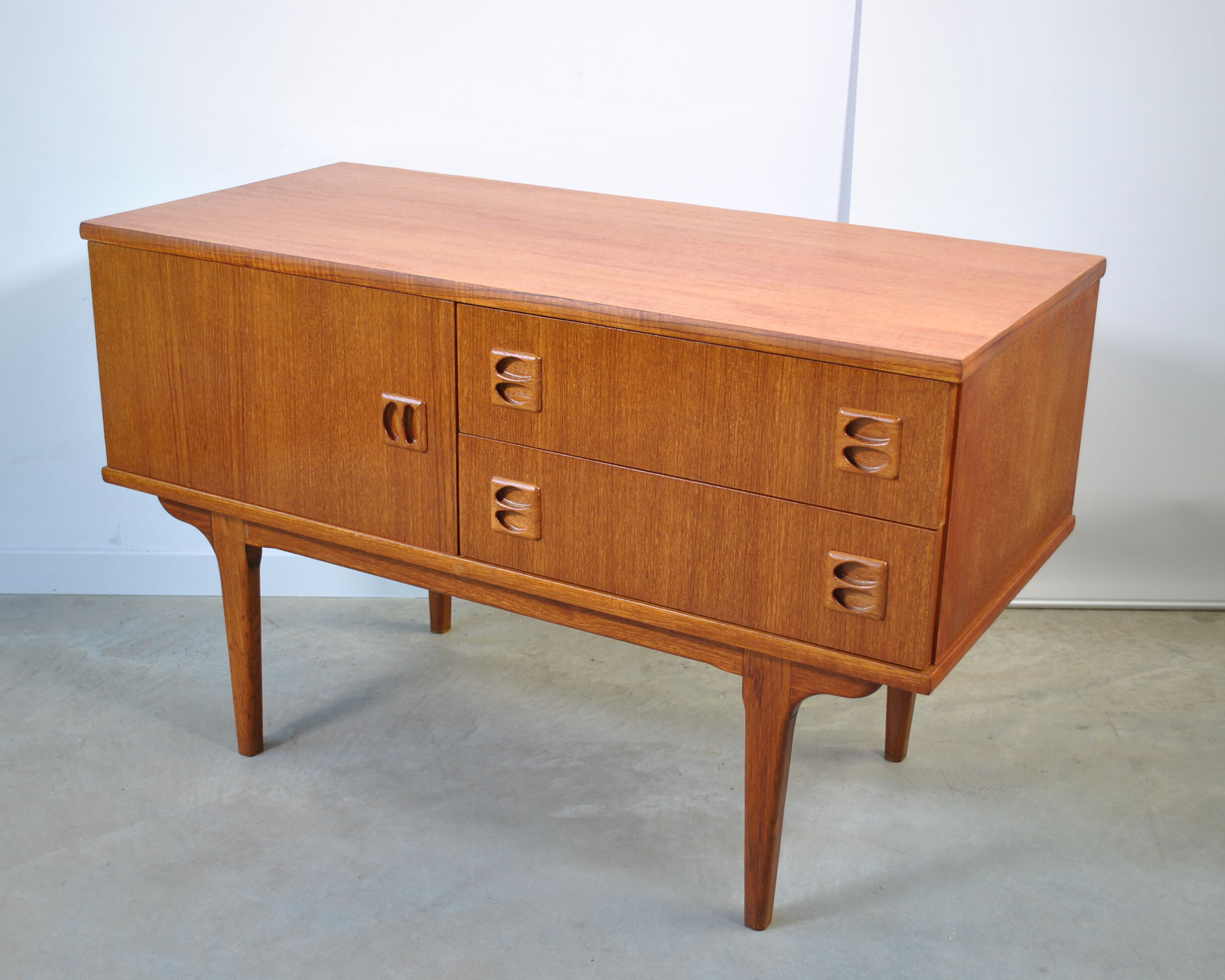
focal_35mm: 44
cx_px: 583
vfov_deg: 34.1
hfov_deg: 42.0
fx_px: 1595
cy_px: 490
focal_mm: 26
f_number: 4.5
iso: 200
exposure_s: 1/40
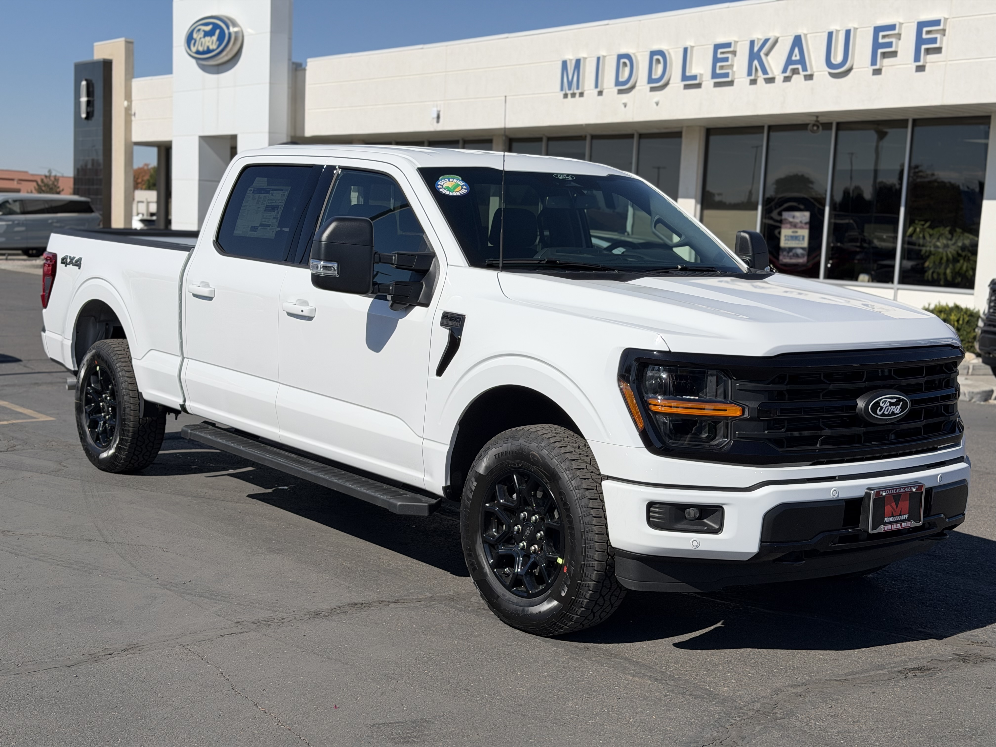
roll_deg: -2.5
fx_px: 1381
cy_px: 374
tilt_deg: -7.2
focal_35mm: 48
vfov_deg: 30.3
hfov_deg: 39.7
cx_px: 498
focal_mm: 6.76
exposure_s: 1/6536
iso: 64
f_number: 1.78
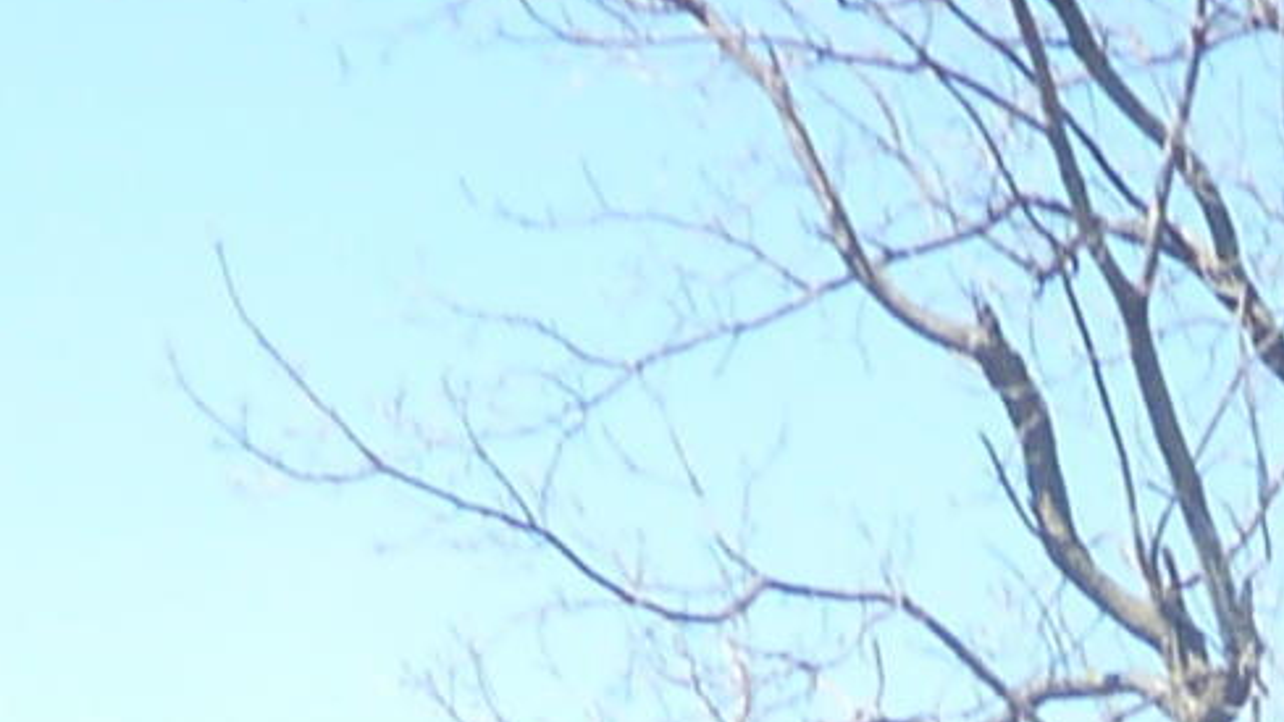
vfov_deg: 6.1
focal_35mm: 167
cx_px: 1875
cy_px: 2809
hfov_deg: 12.3
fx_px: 5685
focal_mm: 4.1
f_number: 4
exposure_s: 1/200
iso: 80
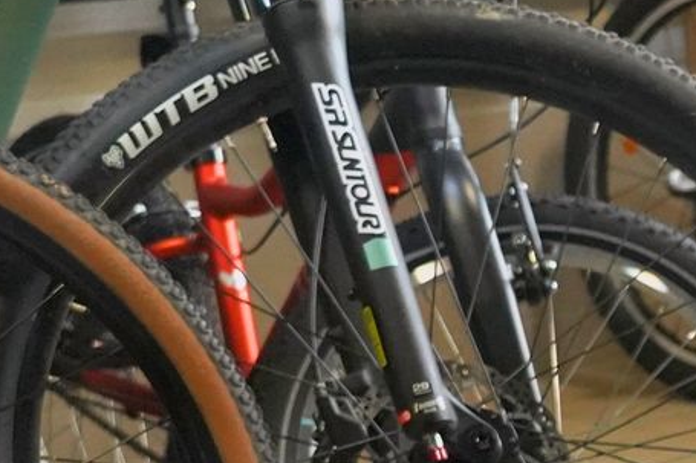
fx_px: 2976
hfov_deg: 12.1
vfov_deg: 8.8
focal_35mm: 154
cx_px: 1291
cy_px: 581
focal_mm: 35
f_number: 5
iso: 6400
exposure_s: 1/200
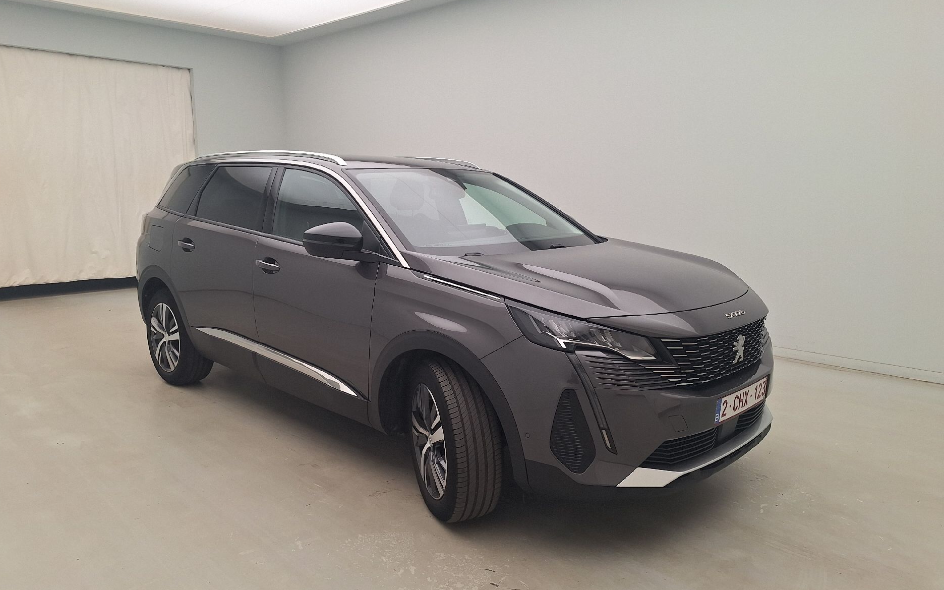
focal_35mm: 25
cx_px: 460
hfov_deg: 72.5
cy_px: 303
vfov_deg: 49.3
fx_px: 643
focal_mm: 5.54
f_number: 1.8
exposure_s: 1/174
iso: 40
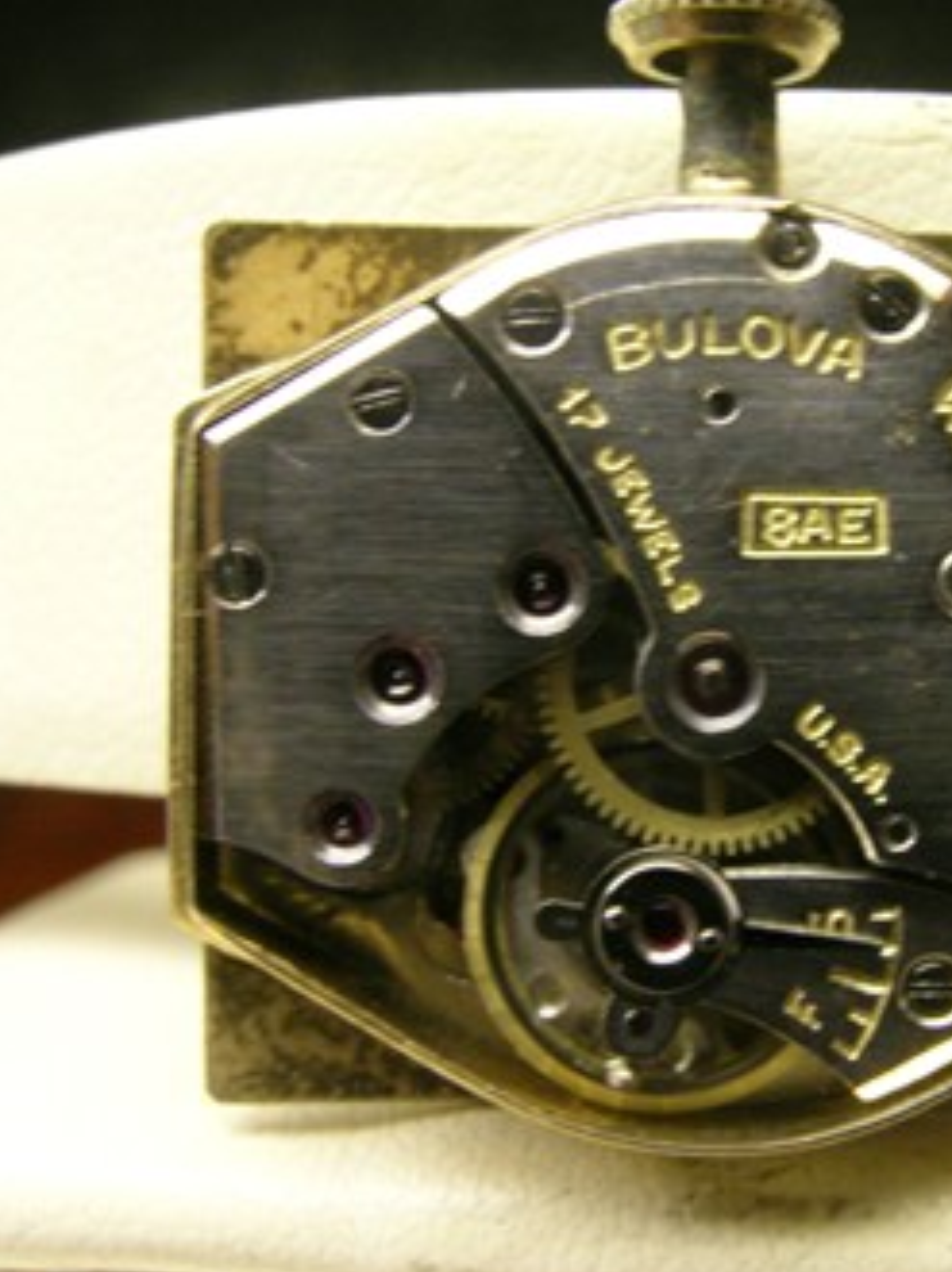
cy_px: 644
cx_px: 786
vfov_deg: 36.2
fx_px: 1946
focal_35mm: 53
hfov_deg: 26.9
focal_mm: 8
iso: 129
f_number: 6.2
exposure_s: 1/3
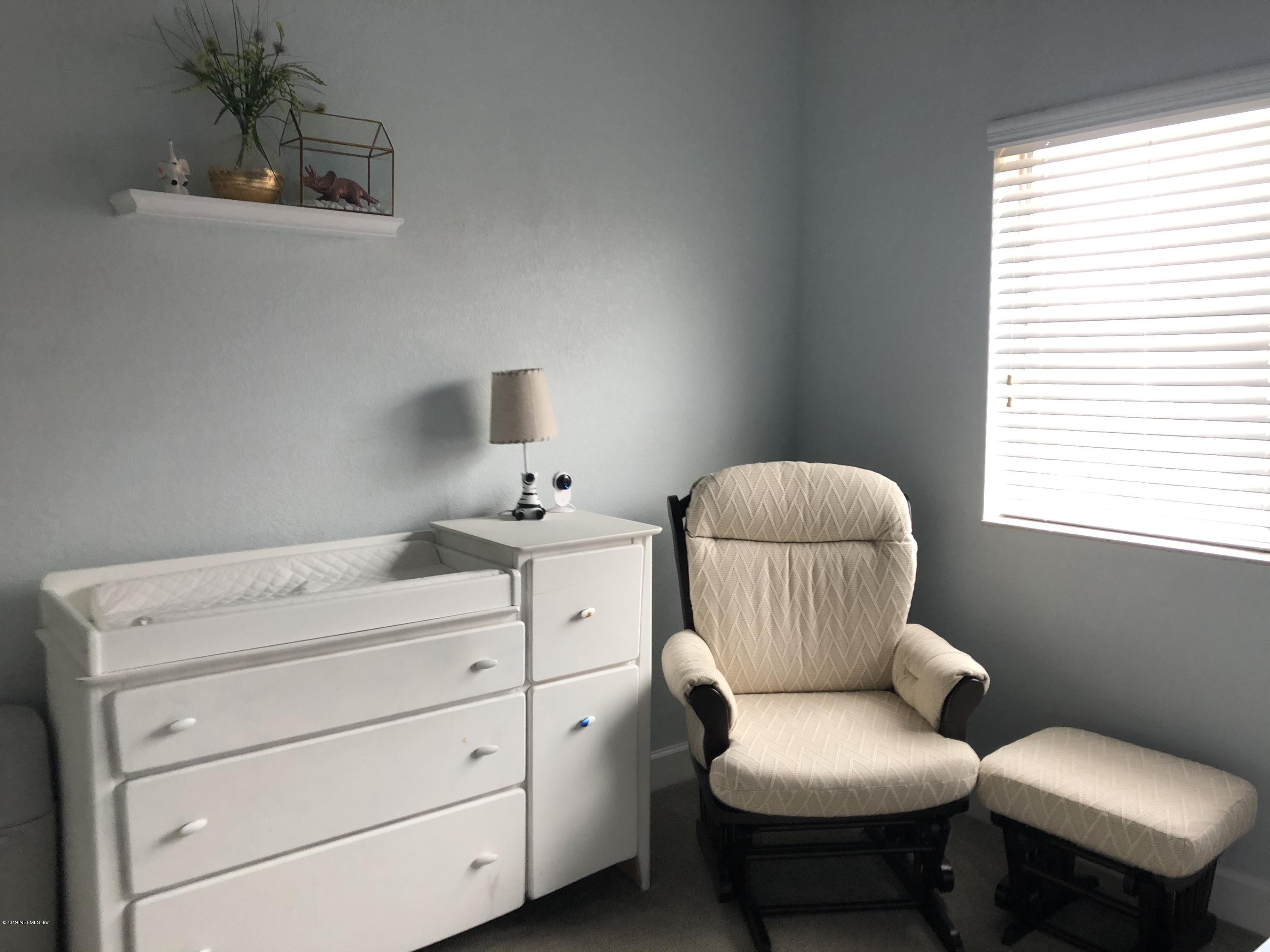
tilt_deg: -6.1
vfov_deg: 49.7
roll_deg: +0.9
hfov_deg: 63.4
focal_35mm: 28
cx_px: 635
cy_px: 476
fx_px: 1027
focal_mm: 3.99
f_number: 1.8
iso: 25
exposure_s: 1/30
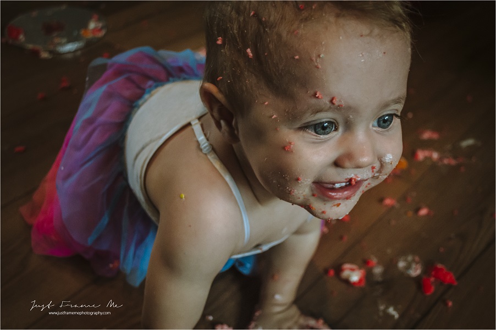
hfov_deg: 46.4
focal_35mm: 42
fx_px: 578
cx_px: 248
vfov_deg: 31.8
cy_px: 165
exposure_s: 1/250
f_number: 4.5
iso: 3200
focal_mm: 28
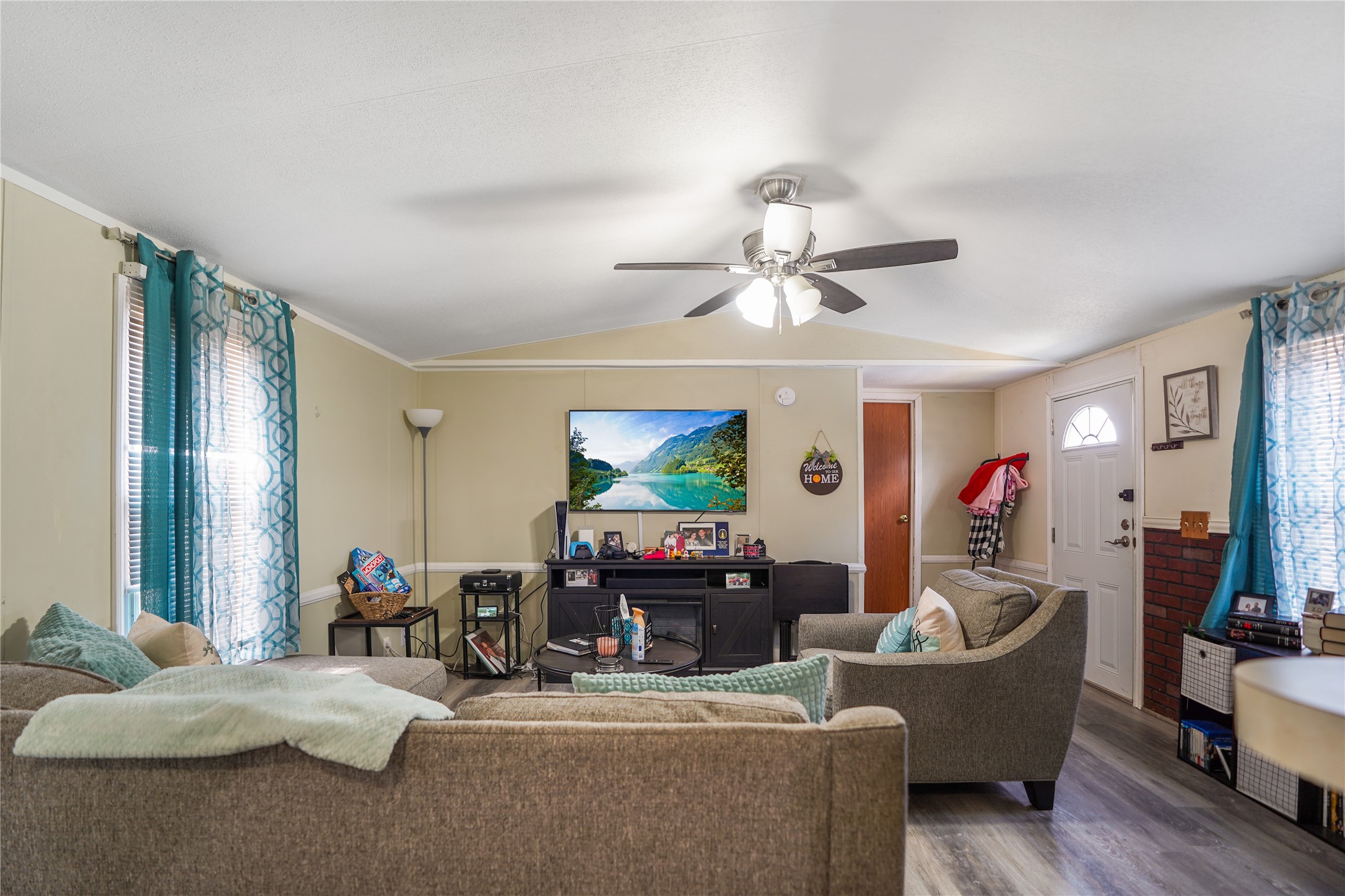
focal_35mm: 16
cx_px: 672
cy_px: 448
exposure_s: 1/10
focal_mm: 16
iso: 200
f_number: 2.8
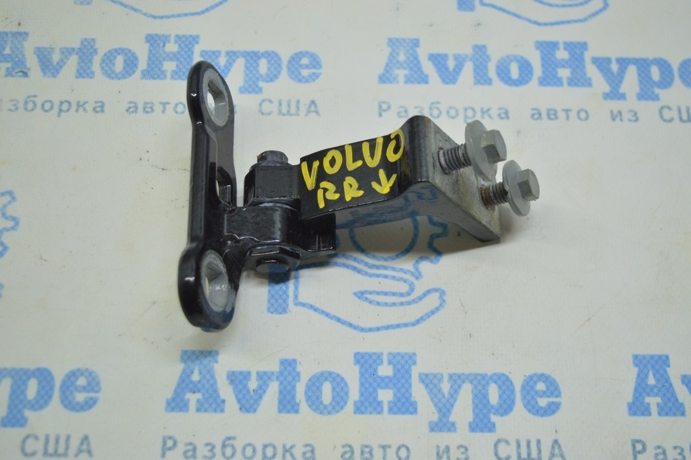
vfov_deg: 28.0
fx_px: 921
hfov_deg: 41.1
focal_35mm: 48
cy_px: 230
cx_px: 346
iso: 400
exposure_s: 1/50
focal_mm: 32
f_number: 4.5
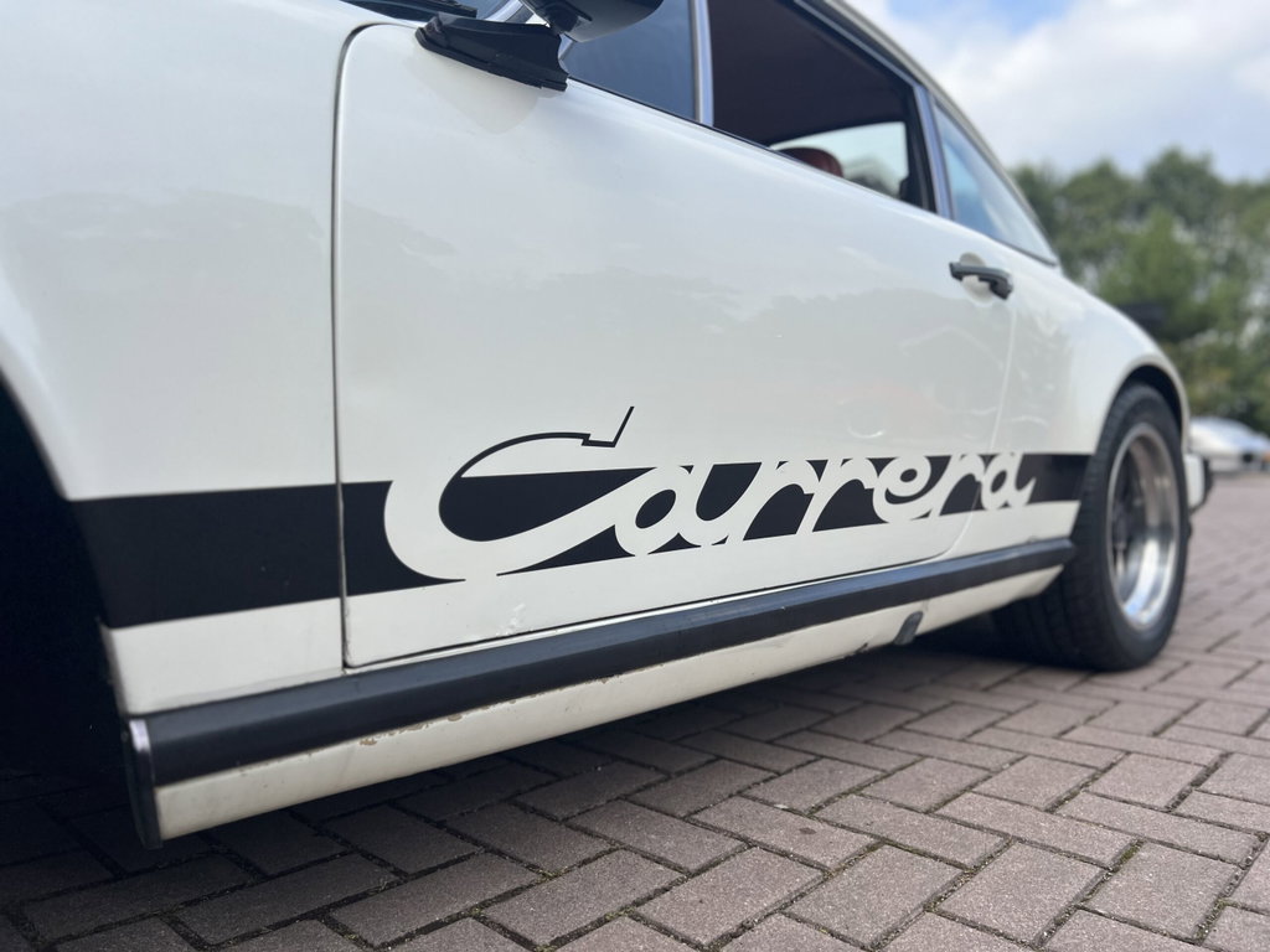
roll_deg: -0.3
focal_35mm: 26
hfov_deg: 67.3
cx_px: 635
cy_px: 476
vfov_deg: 53.1
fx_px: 954
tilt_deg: -2.2
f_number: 1.5
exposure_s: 1/2045
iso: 50
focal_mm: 5.7
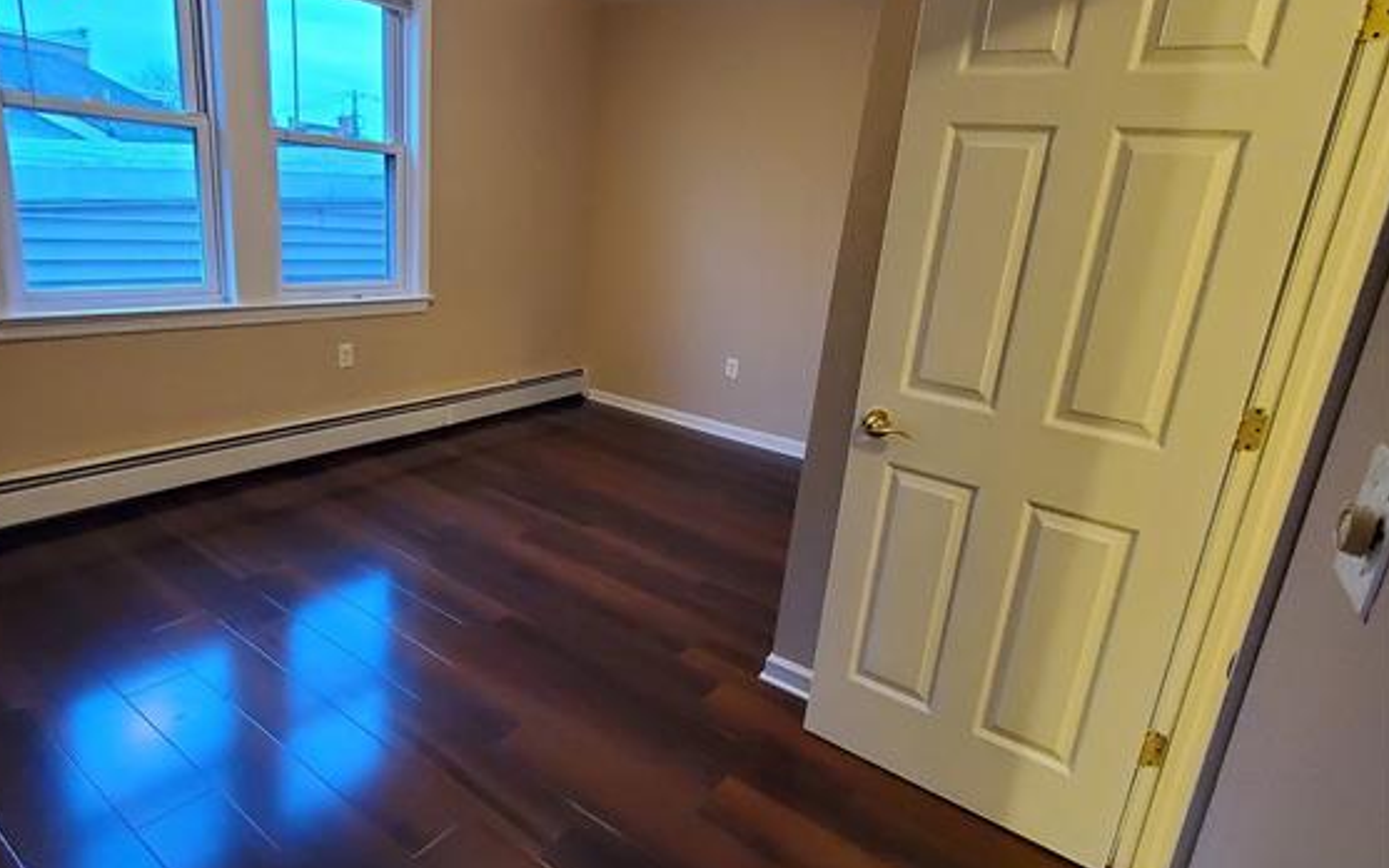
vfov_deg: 62.2
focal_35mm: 19
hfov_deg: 88.0
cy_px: 409
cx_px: 681
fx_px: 719
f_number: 2.2
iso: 800
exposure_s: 1/30
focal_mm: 1.8
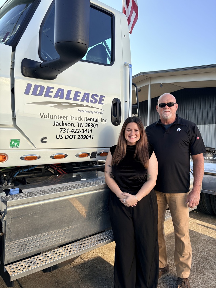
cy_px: 144
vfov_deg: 67.3
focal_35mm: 26
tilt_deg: -0.9
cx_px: 108
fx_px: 216
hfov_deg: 53.1
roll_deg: -1.5
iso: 50
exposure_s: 1/1032
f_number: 1.6
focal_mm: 5.96
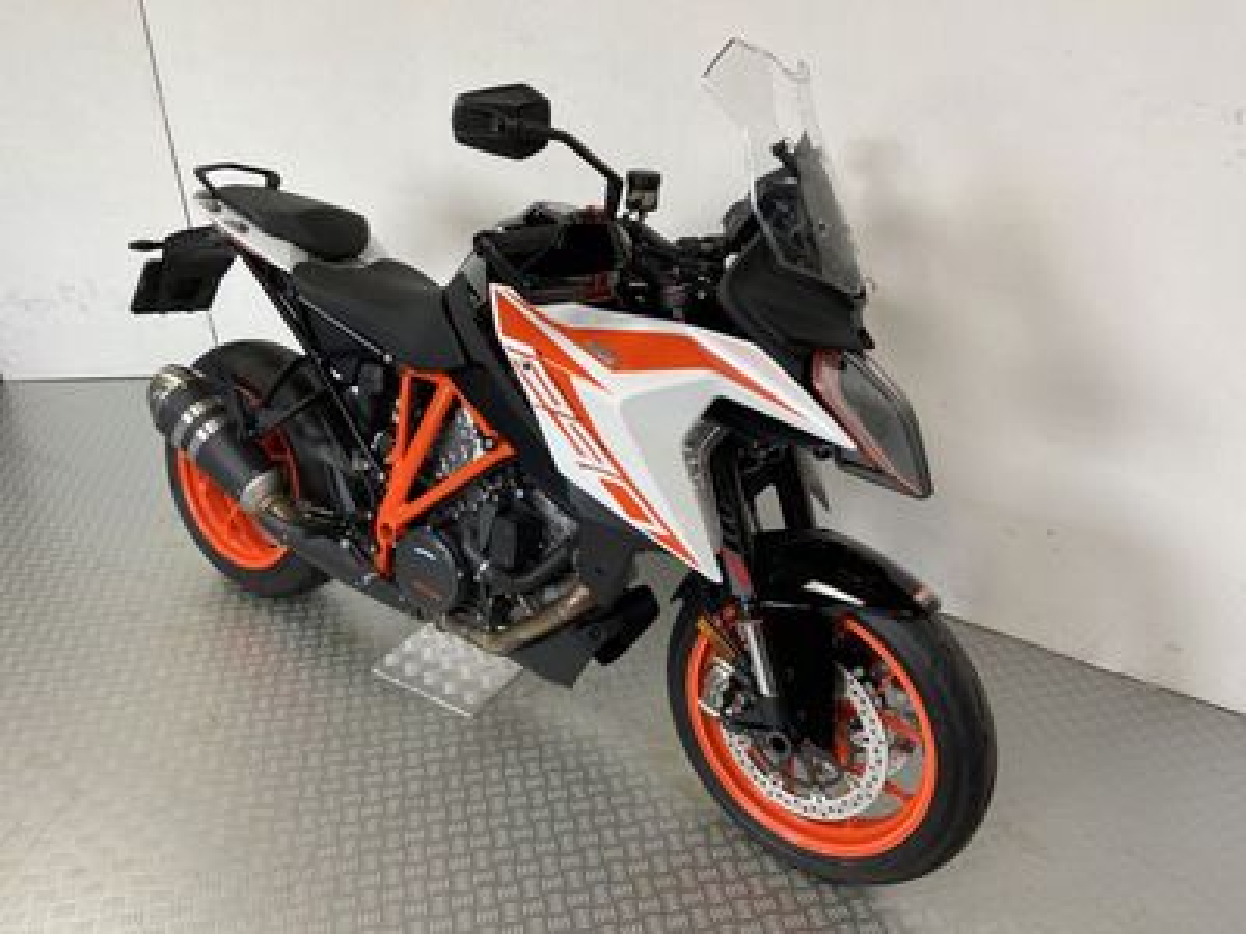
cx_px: 623
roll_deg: -0.6
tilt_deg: -27.2
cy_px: 467
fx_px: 936
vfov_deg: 53.1
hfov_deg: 67.3
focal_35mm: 26
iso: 125
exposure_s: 1/100
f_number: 1.8
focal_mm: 4.25
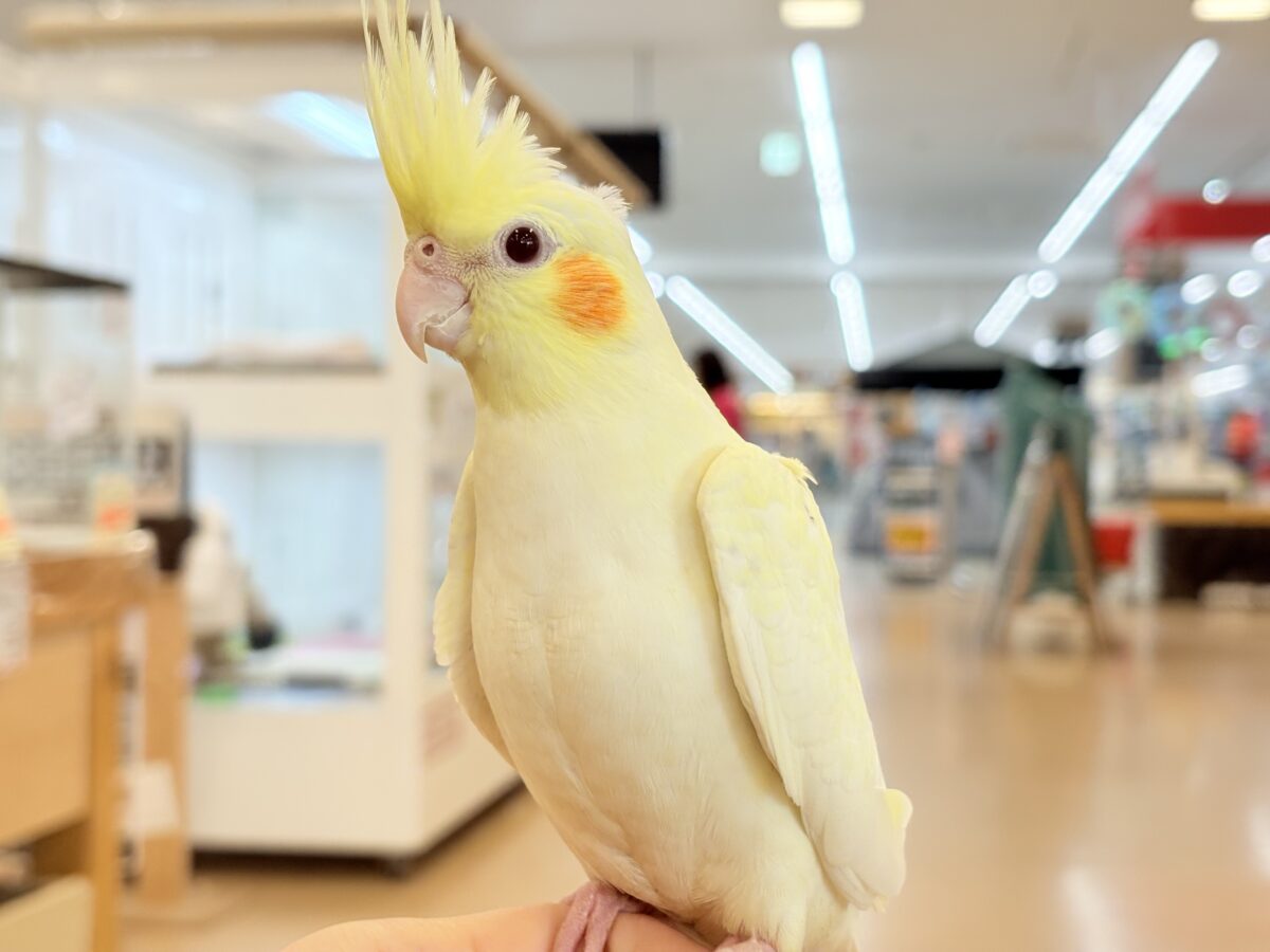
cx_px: 635
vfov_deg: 28.0
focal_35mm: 52
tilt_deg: +0.4
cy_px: 476
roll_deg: +0.4
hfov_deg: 36.8
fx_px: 1908
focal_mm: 5.96
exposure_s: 1/100
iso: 40
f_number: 1.6
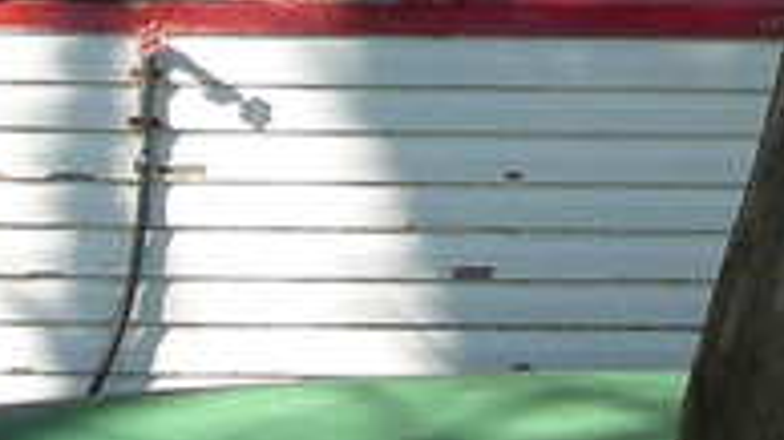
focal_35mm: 256
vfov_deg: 4.7
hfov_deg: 8.4
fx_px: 5320
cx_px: 556
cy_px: -347
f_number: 4.6
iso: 64
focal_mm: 9.1
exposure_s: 1/110
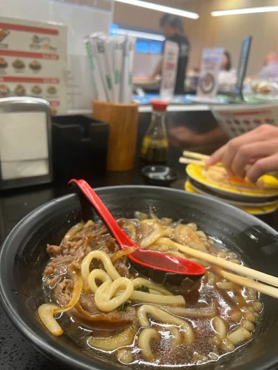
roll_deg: -5.1
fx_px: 278
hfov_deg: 53.1
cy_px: 185
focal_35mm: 26
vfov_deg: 67.3
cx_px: 139
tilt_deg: -22.3
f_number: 1.5
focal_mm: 5.7
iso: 125
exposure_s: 1/50
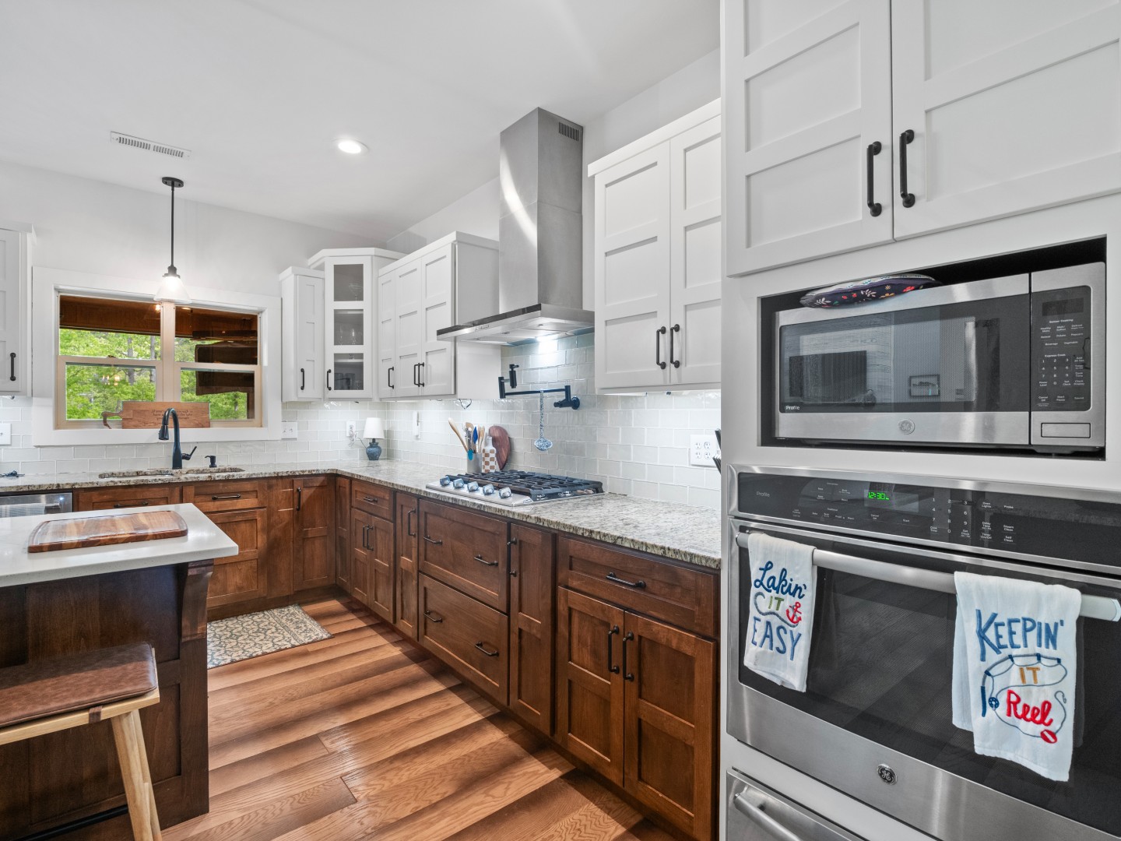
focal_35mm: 16
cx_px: 560
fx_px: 518
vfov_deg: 78.1
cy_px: 420
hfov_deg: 94.5
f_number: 5.6
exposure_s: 1/6
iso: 400
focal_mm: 8
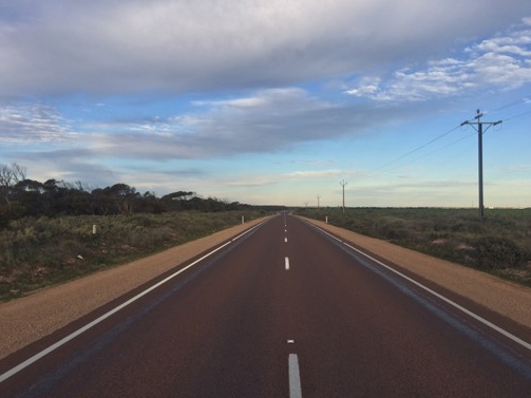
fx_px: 460
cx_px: 268
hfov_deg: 60.0
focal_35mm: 30
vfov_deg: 46.8
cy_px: 197
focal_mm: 4.15
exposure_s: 1/933
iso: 32
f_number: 2.2
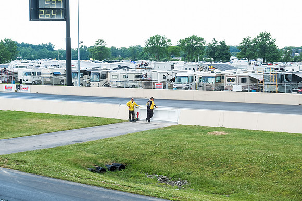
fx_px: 898
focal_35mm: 107
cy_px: 100
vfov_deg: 12.8
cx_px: 151
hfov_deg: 19.1
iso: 400
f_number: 7.1
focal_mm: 71.5
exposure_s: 1/125
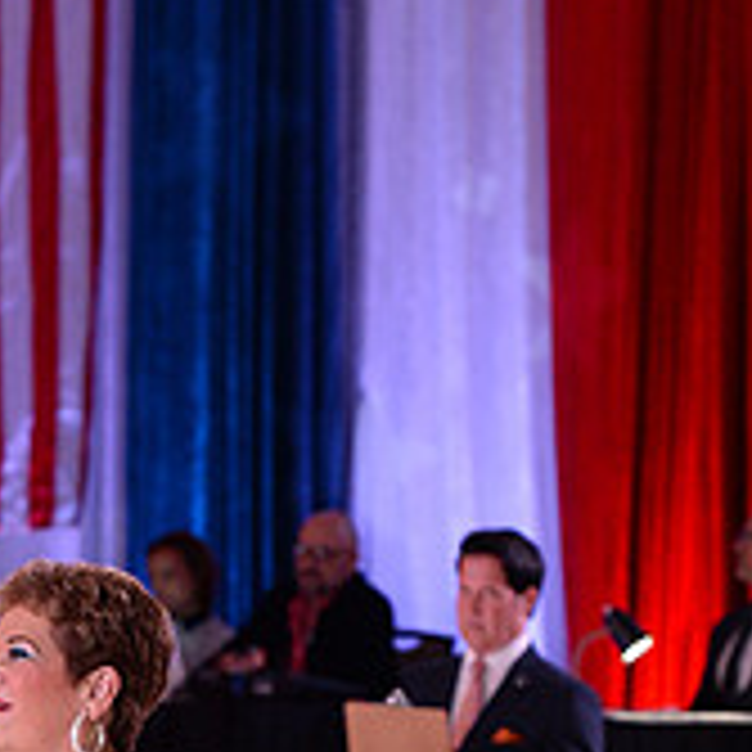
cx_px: -29
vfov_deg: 5.4
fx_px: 7963
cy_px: 995
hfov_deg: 5.4
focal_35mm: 324
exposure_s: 1/250
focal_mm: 110
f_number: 4.5
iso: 1600
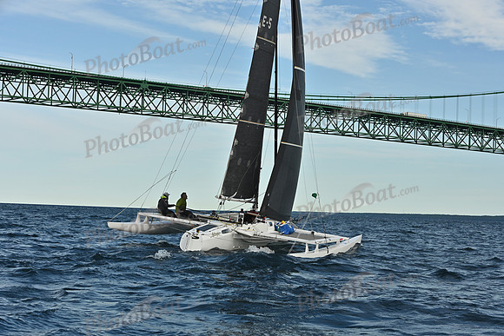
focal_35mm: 70
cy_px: 168
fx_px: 980
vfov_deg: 19.5
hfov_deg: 28.8
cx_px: 252
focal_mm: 70
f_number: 7.1
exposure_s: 1/1000
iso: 320
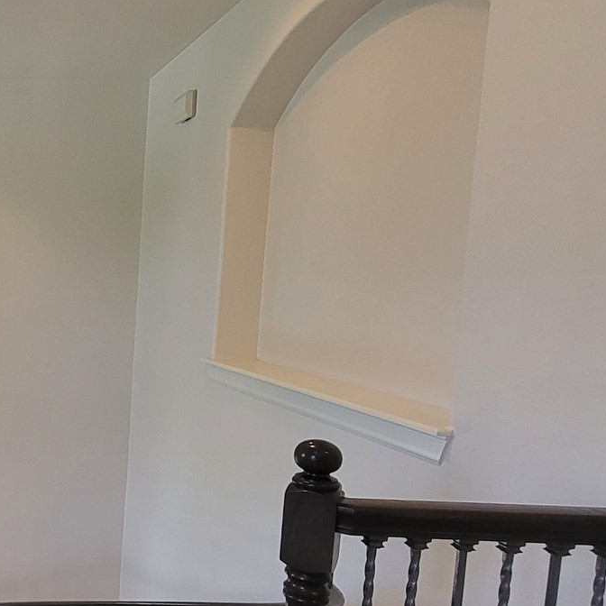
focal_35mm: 35
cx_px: -111
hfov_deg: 36.9
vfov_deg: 47.0
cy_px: 358
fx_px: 693
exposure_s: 1/60
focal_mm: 1.74
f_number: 2.2
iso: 160
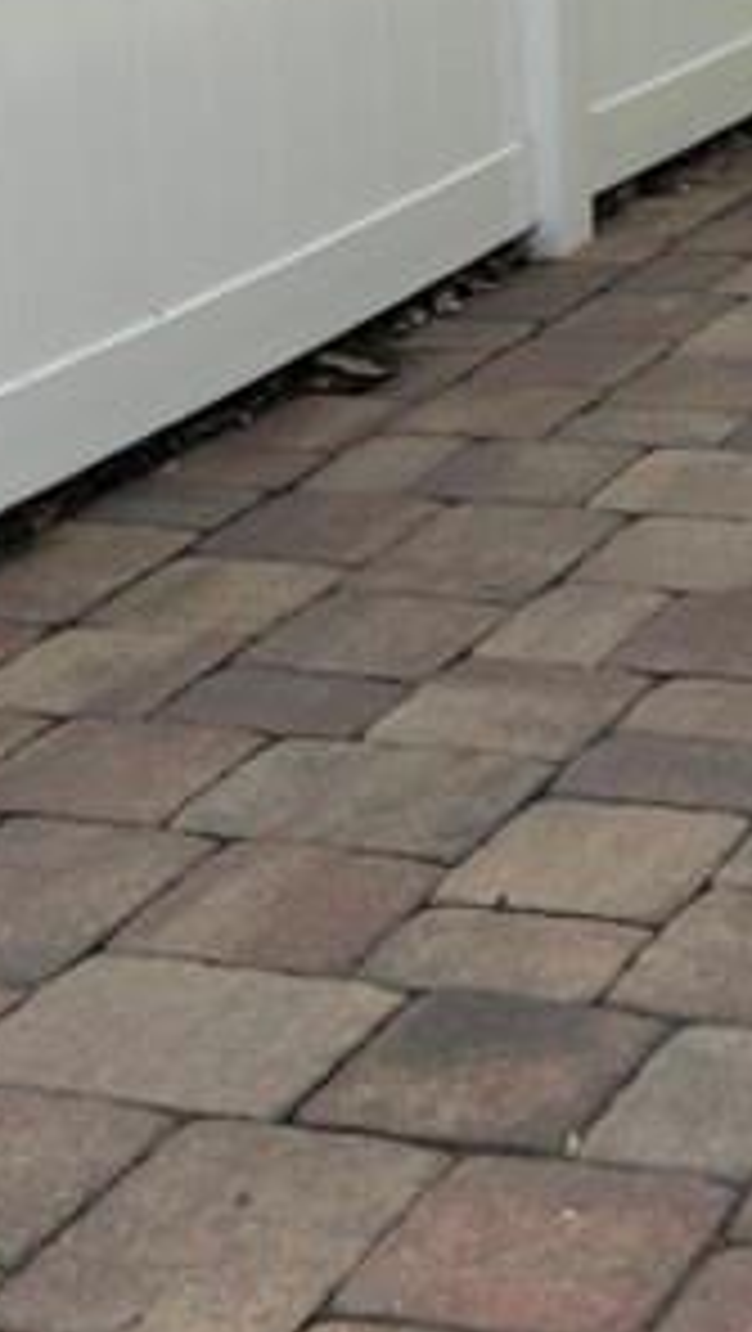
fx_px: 3466
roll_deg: +1.7
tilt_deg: -5.3
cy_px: -284
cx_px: 1123
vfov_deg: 20.3
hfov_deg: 11.8
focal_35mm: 98
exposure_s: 1/4630
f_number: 1.5
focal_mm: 5.7
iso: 50
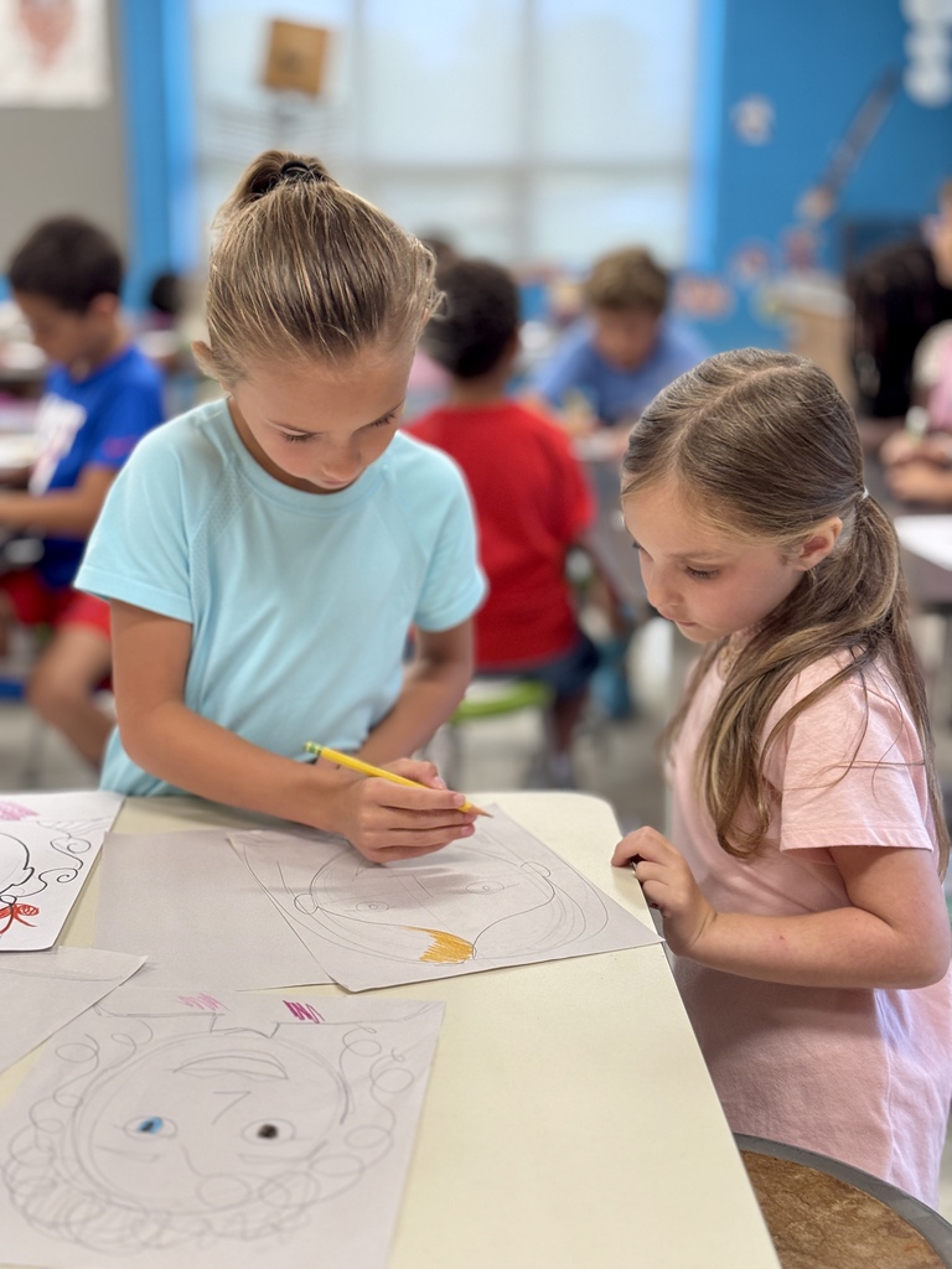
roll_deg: -0.9
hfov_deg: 30.3
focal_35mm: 48
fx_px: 1760
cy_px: 634
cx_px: 476
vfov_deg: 39.7
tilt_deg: -11.9
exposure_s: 1/120
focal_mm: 6.76
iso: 160
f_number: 1.78
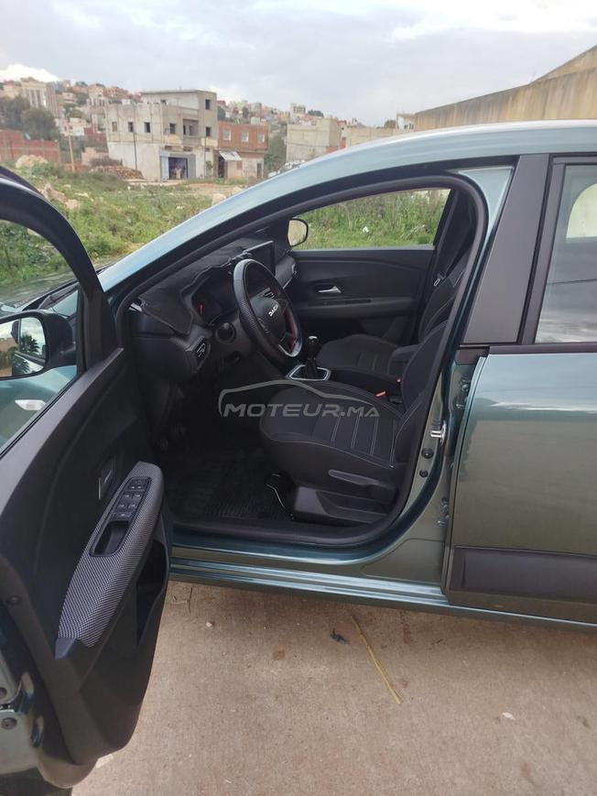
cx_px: 298
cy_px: 398
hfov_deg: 56.8
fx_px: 552
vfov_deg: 71.6
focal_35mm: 24
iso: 50
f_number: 1.7
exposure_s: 1/197
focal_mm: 5.31
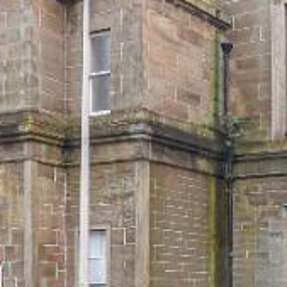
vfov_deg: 22.6
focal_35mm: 75
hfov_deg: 22.2
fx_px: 704
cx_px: 287
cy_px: 41
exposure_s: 1/60
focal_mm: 7
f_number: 4
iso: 400
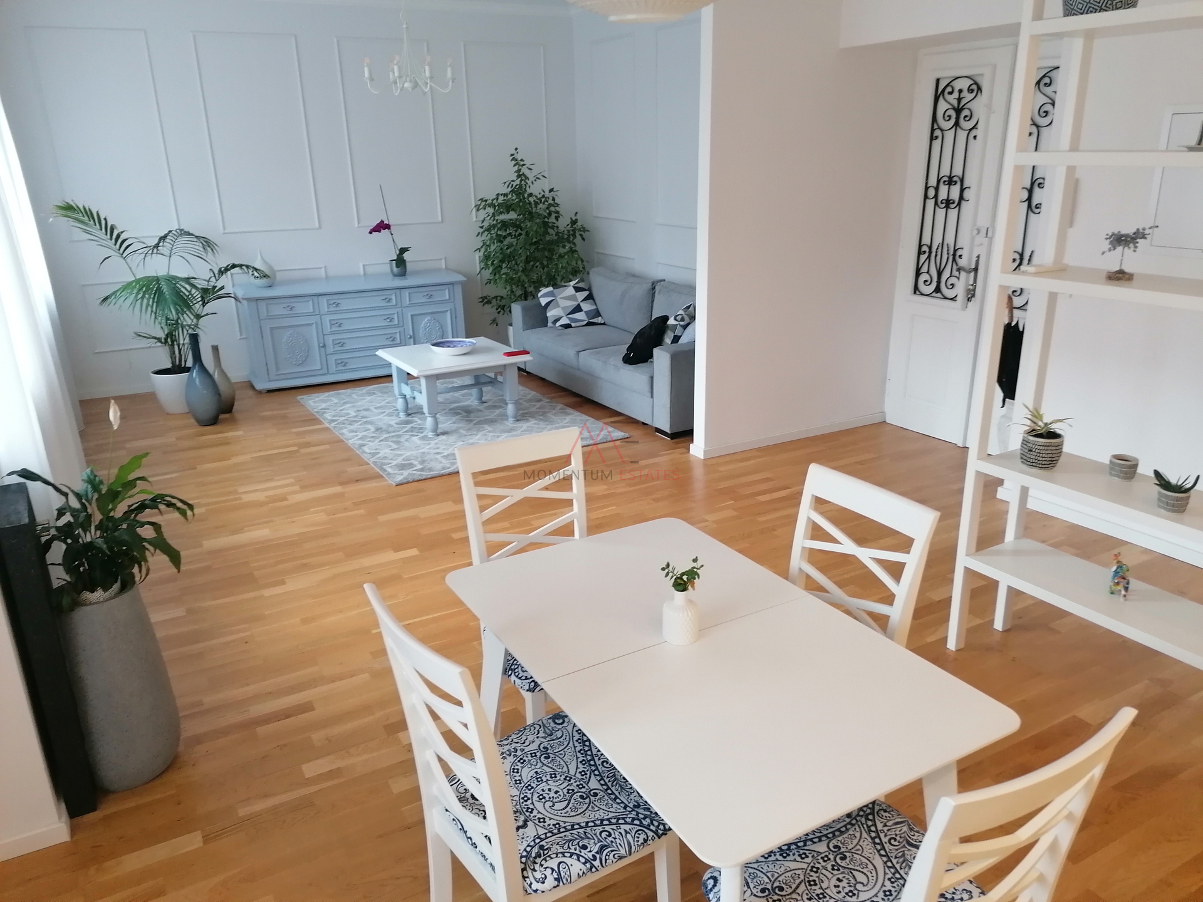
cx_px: 602
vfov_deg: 51.4
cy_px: 451
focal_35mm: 27
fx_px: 938
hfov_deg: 65.3
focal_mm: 4.75
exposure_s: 1/33.3
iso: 200
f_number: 1.8
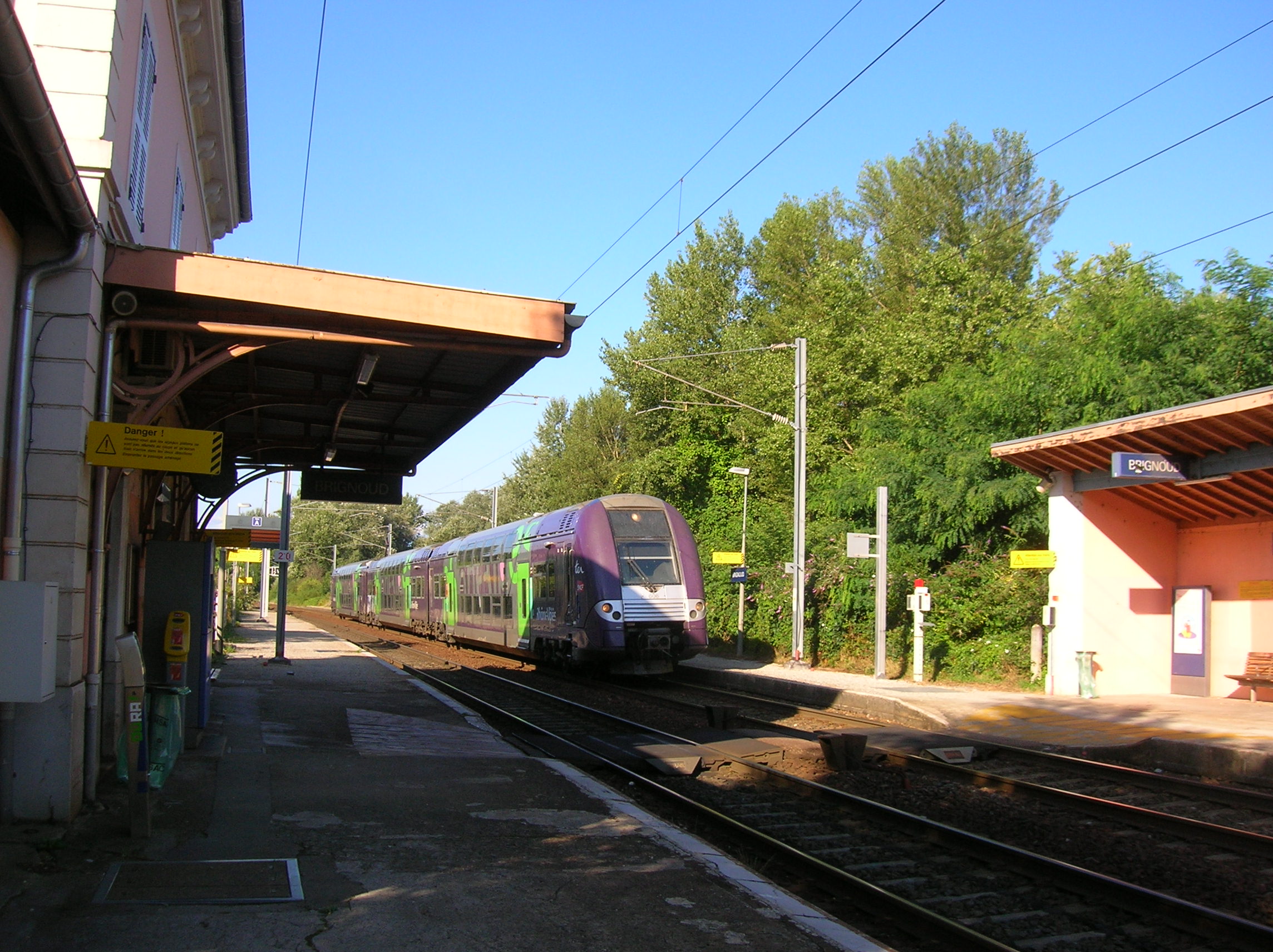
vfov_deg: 41.7
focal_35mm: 34
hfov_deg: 54.0
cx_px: 636
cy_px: 476
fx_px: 1249
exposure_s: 1/202
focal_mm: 5.7
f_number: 4.9
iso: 50
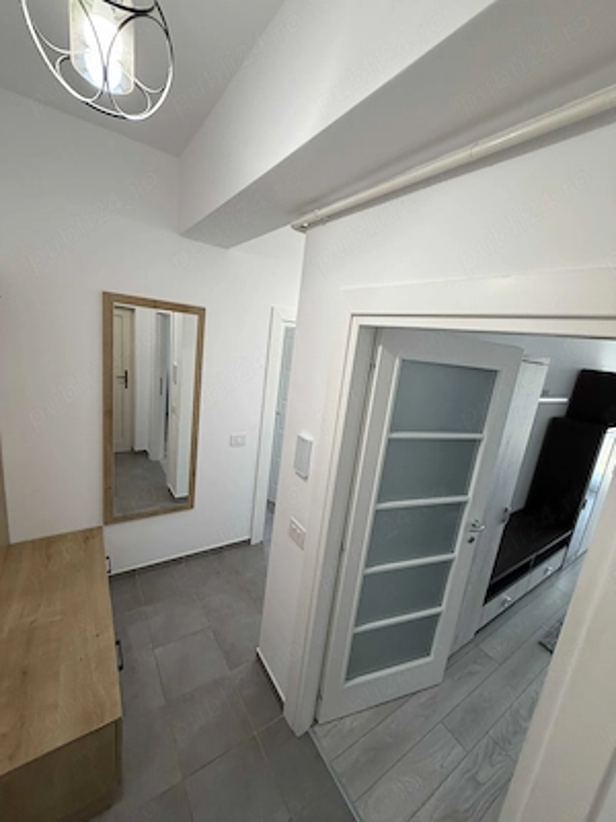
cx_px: 308
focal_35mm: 14
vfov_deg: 102.1
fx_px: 332
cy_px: 411
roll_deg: -7.0
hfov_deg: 85.7
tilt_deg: -13.0
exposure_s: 1/100
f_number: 2.2
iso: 250
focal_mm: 2.22
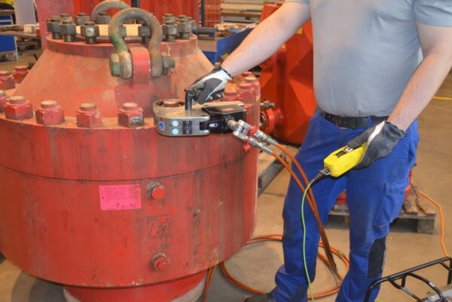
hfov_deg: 47.9
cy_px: 151
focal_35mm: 40
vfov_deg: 33.0
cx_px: 226
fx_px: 508
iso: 800
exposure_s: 1/60
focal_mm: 27
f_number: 4
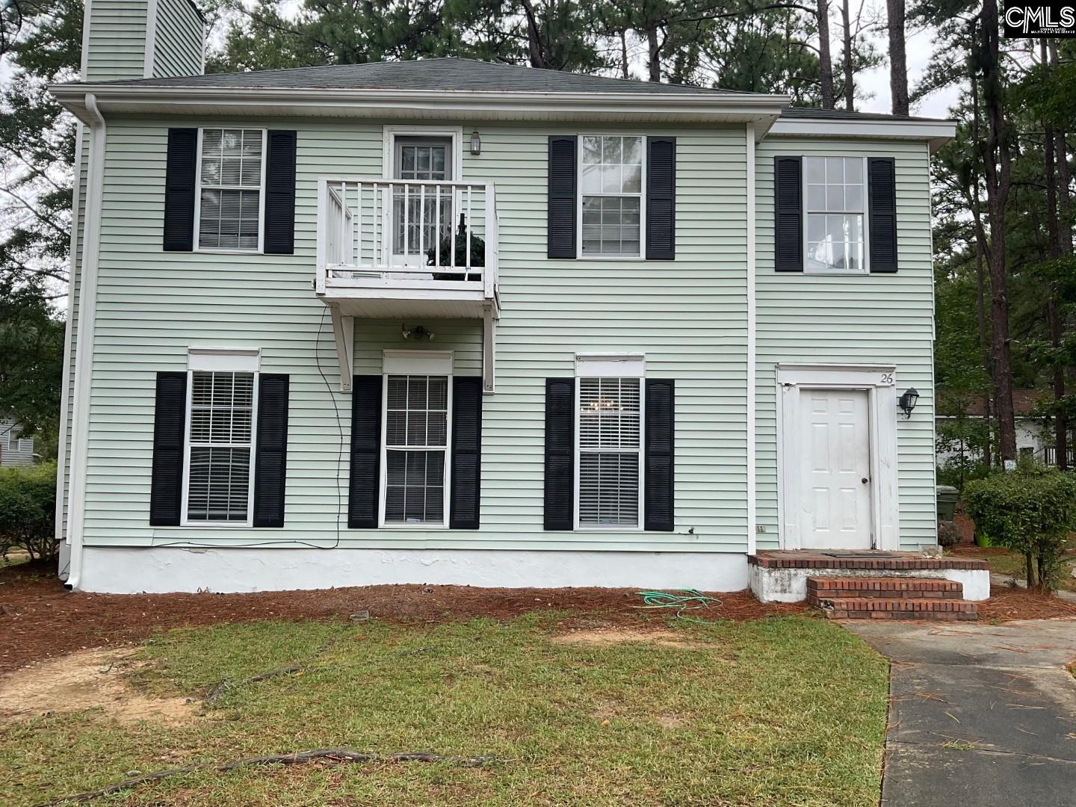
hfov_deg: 61.7
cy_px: 404
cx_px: 538
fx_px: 901
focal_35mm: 29
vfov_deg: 48.2
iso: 16
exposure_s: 1/635
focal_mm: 3
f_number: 1.8
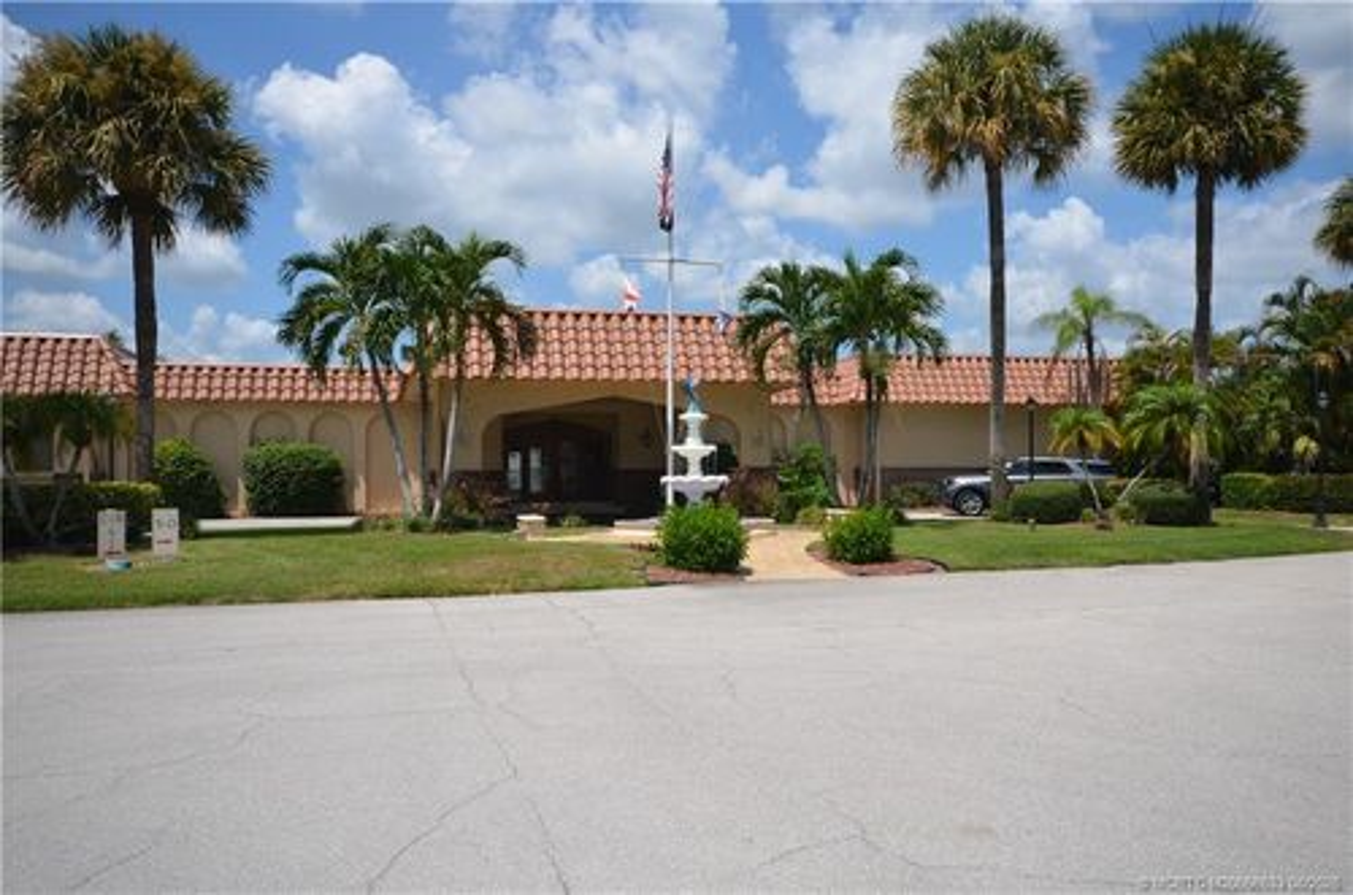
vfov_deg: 43.4
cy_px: 448
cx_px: 676
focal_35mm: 30
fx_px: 1125
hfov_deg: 62.0
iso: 100
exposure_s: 1/250
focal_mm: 20
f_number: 8
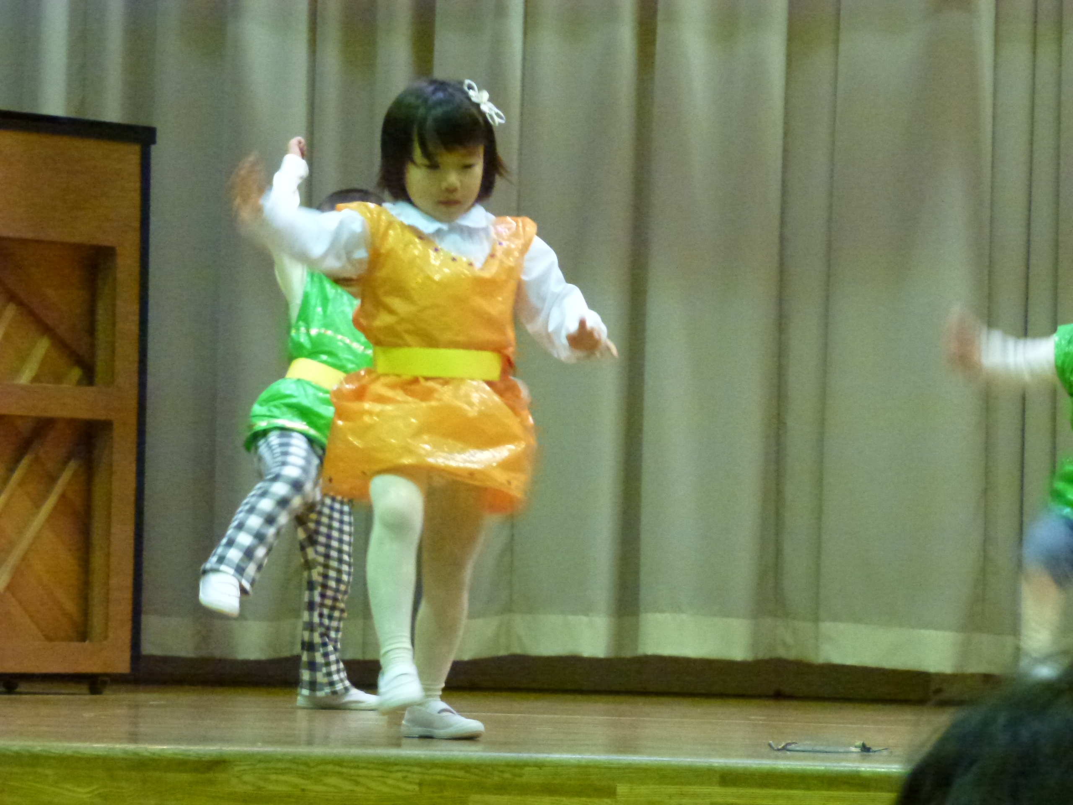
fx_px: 4402
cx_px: 536
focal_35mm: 142
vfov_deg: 10.4
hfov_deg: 13.9
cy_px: 402
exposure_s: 1/30
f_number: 5.3
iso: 1600
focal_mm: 25.5
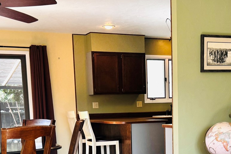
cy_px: 158
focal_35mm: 66
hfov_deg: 30.4
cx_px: 148
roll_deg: +1.4
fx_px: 423
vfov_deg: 19.9
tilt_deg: -8.3
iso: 50
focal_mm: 6.76
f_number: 1.78
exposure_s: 1/121
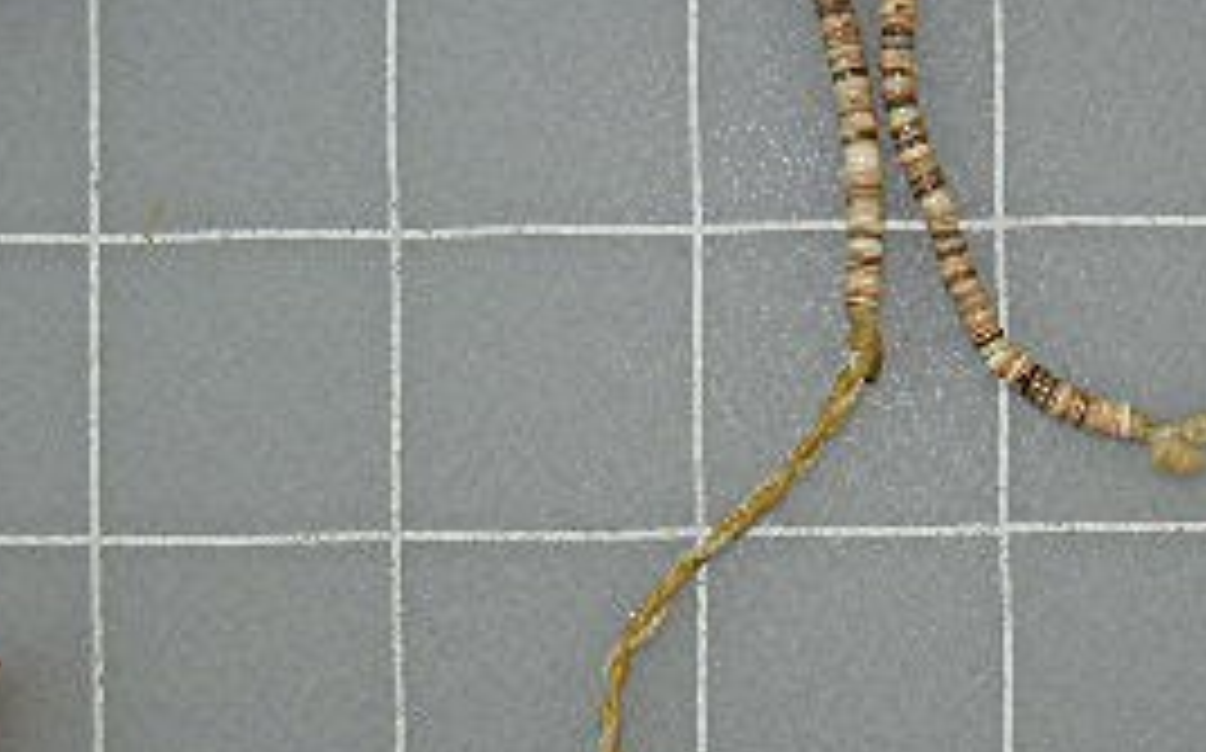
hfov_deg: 26.9
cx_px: 864
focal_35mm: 76
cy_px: 450
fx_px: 2496
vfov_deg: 17.1
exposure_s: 1/30
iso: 200
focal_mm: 5.4
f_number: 3.5
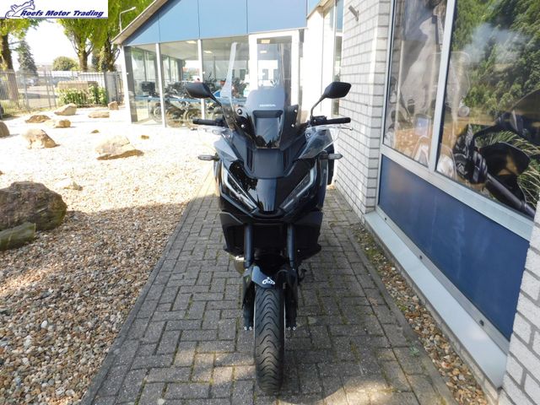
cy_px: 202
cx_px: 270
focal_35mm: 25
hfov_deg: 69.4
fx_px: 390
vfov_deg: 54.9
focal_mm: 4.5
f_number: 3.1
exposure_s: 1/320
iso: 125
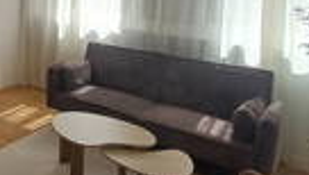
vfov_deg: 24.5
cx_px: 7
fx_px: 377
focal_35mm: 46
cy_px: -11
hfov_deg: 39.7
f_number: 2.2
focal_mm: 1.64
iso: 40
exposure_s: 1/121
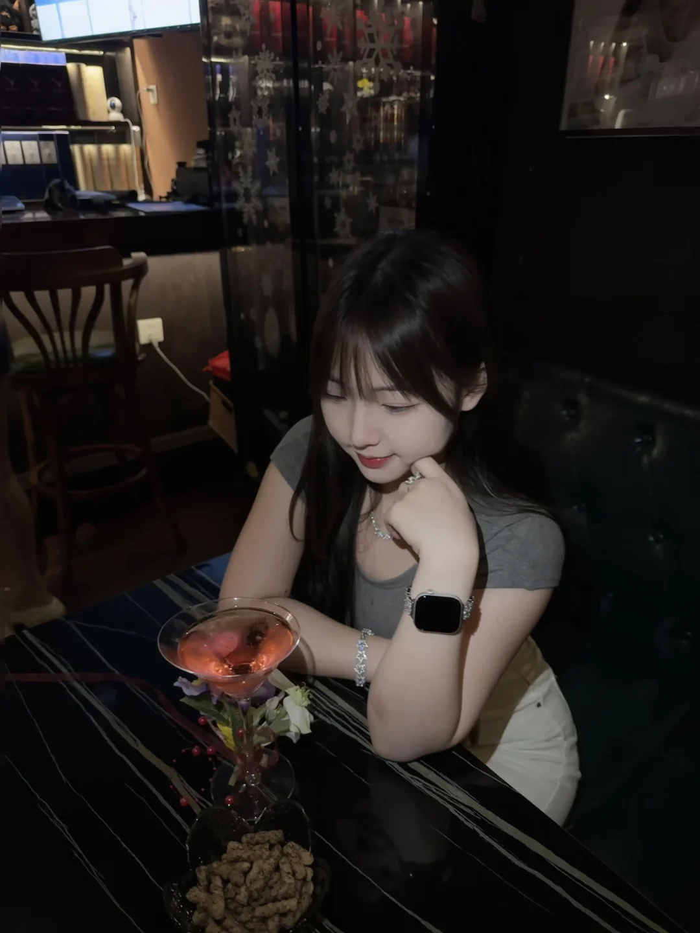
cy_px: 466
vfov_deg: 67.3
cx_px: 350
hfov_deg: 53.1
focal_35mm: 26
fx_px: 701
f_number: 1.5
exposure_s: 1/60
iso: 125
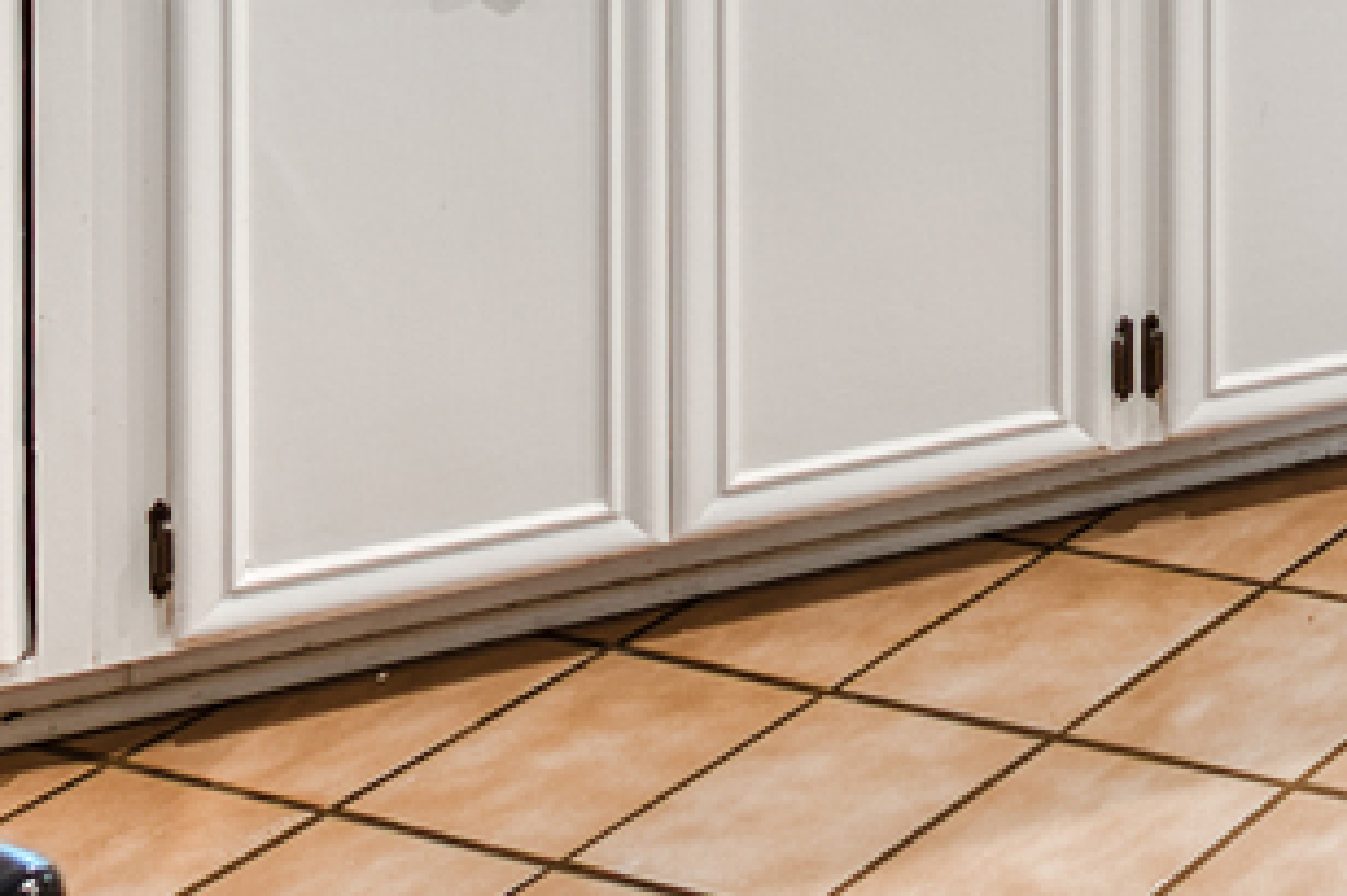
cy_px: -1215
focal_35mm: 79
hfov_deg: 17.8
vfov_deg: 13.2
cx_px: 2711
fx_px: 2954
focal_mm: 15
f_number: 8
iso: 100
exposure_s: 1/6
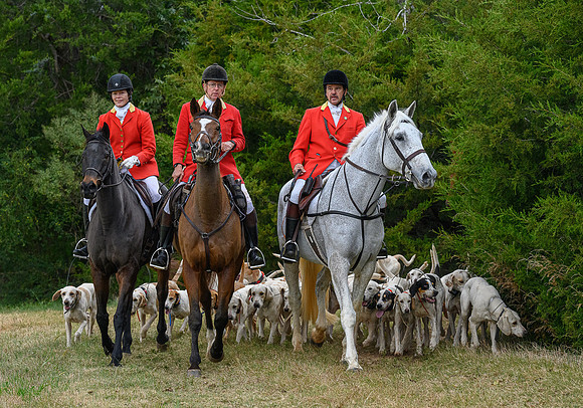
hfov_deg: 16.1
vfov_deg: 11.3
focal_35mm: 125
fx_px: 2062
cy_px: 225
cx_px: 298
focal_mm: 110
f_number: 5.6
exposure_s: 1/250
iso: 2000
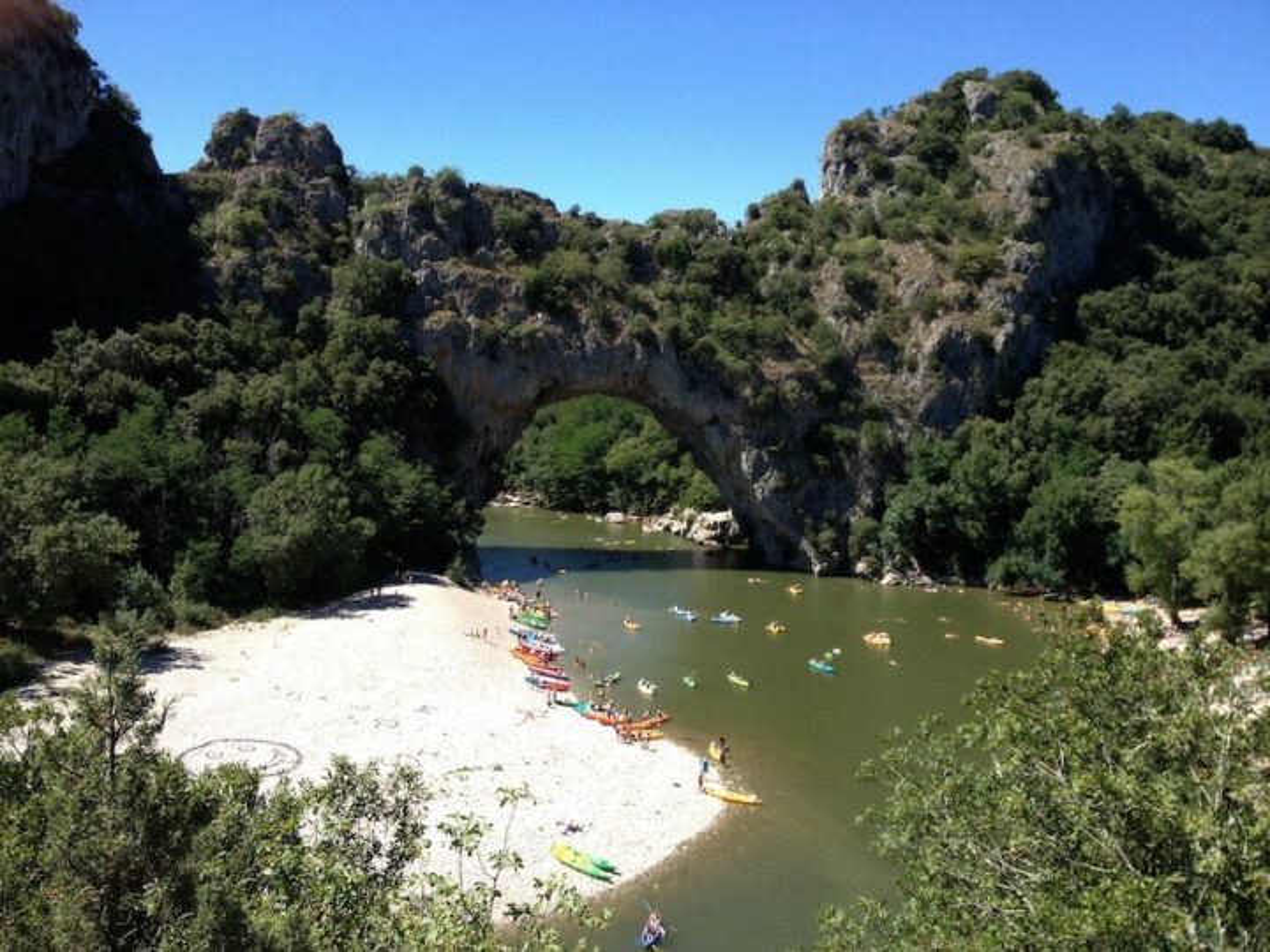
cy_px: 476
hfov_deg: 52.6
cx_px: 635
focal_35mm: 35
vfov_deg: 40.7
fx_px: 1284
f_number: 2.4
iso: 64
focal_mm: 4.28
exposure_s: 1/986
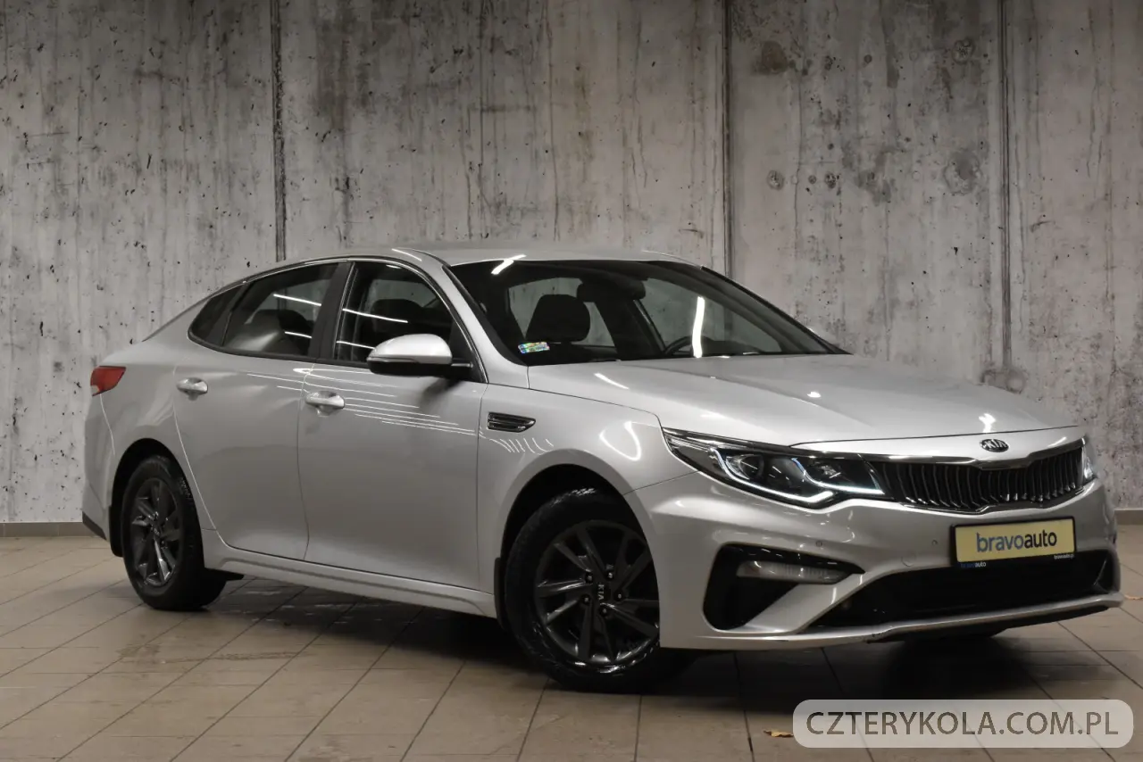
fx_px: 2286
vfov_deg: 18.9
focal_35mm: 72
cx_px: 572
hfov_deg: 28.1
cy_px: 381
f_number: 13
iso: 1600
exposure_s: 1/60
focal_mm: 48
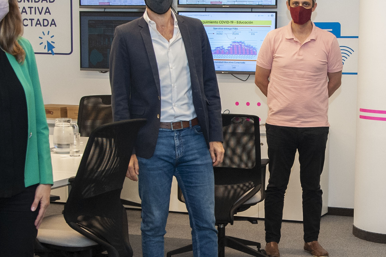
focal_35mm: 86
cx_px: 301
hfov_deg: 23.4
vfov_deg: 15.9
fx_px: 922
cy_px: 153
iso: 2000
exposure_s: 1/125
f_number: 5.6
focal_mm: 35
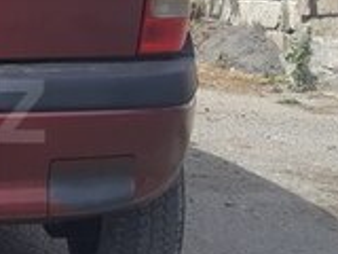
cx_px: -171
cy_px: 111
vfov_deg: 13.8
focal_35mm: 107
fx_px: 1045
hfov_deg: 16.7
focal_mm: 3.93
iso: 40
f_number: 1.7
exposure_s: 1/1439
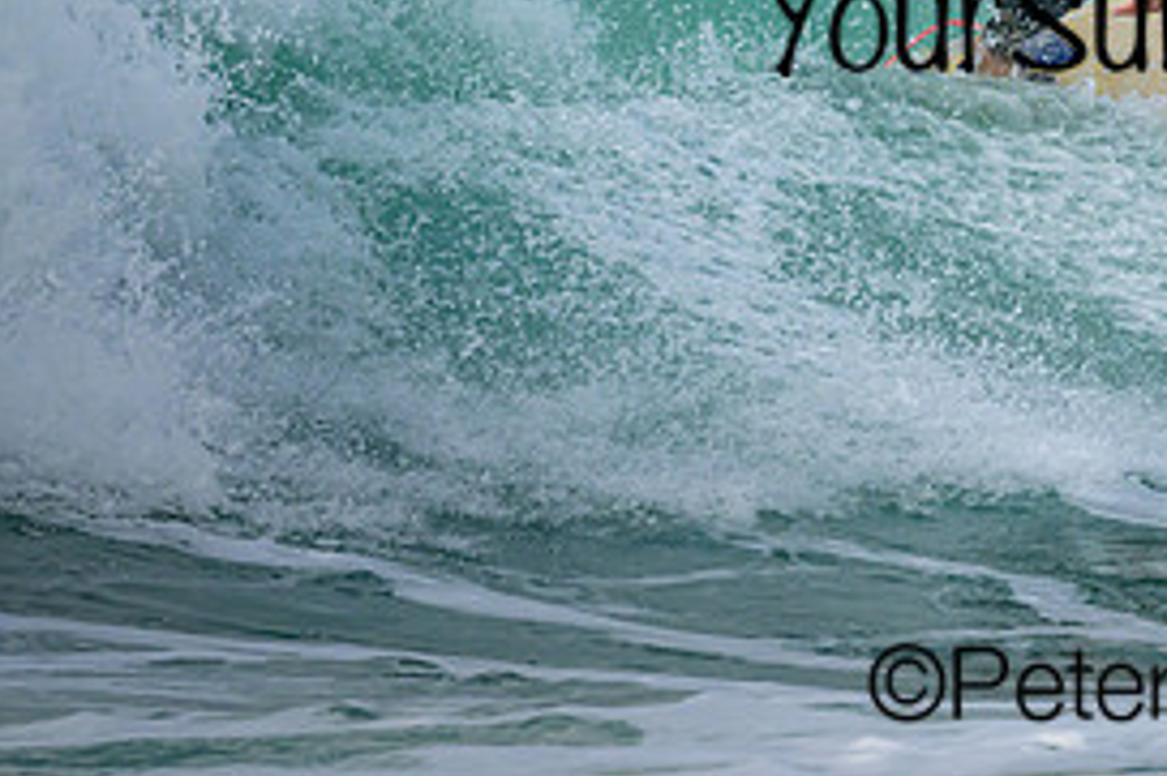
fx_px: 55267
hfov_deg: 1.2
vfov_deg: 0.8
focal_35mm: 1706
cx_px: 1201
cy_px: -28
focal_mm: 800
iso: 1000
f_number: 6.3
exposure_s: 1/2000
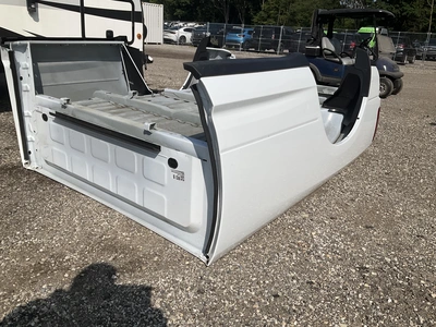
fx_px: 365
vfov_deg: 48.2
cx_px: 218
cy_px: 164
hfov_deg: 61.7
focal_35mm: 29
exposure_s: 1/4405
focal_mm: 3
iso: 25
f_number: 1.8
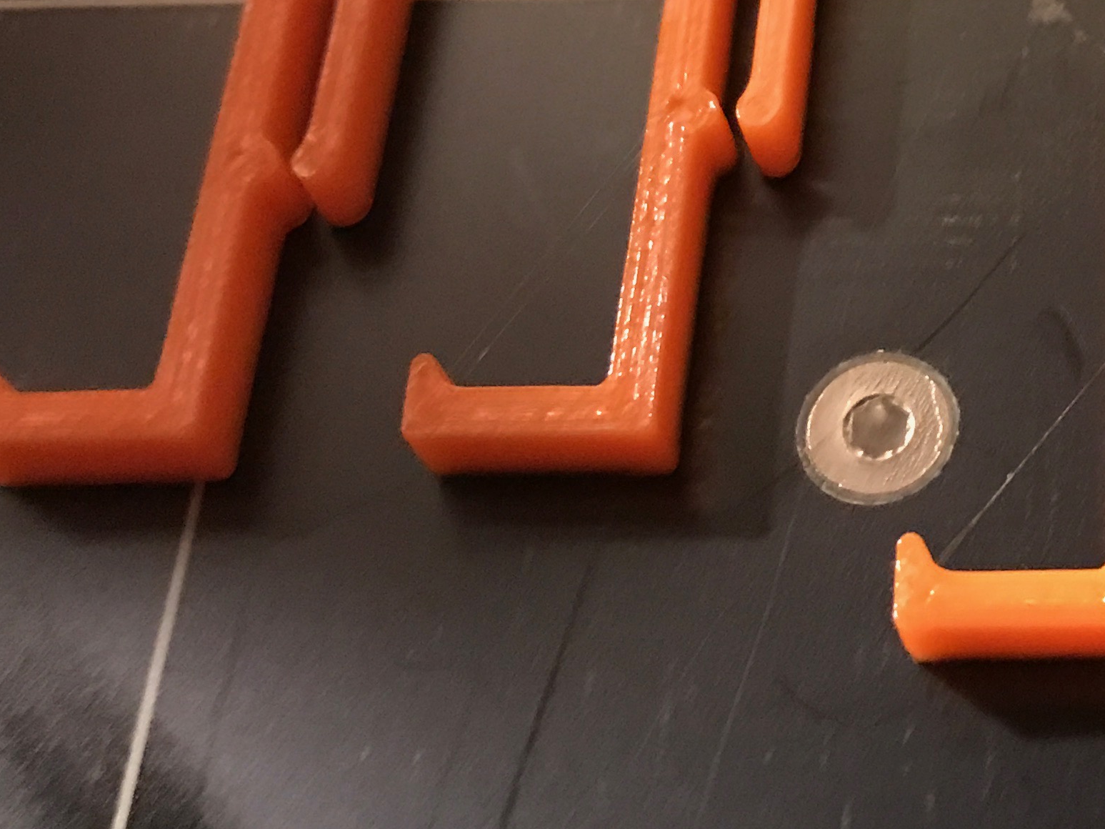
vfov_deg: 19.6
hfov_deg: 25.0
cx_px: 1174
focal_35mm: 73
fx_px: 2330
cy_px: 23
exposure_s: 1/5
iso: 80
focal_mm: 3.99
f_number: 1.8
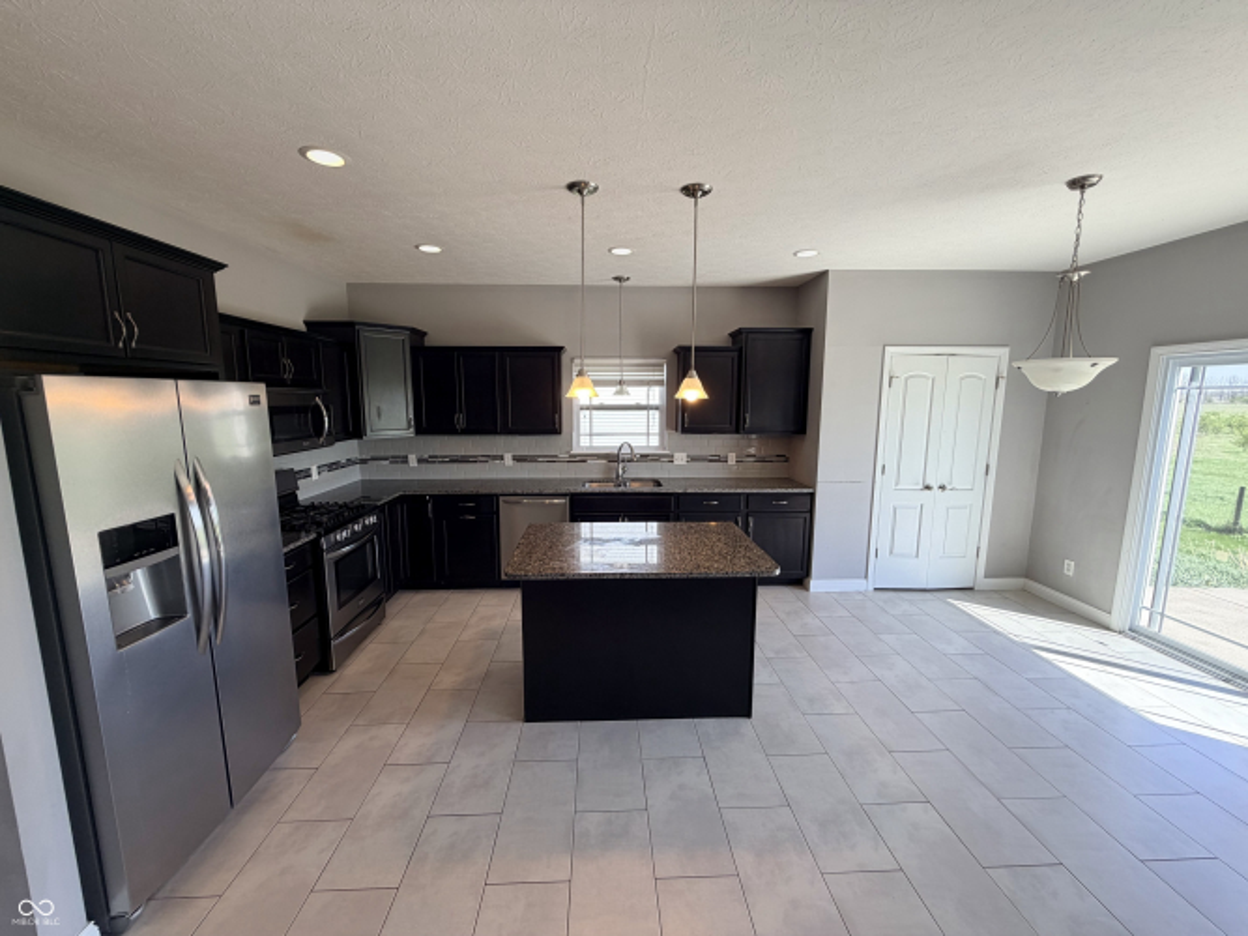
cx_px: 624
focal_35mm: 14
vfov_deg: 85.7
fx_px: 505
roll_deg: +0.8
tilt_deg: -8.3
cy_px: 468
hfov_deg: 102.1
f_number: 2.2
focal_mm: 2.22
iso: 50
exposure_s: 1/120
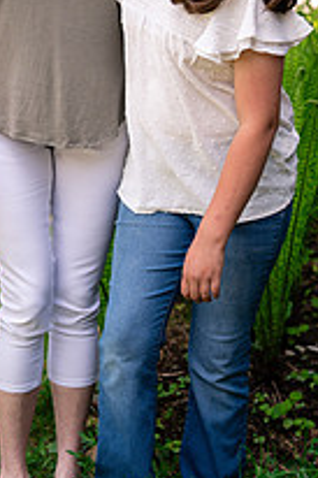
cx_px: 81
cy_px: 102
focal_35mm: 116
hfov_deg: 11.8
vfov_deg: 17.5
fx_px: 1539
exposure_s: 1/640
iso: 100
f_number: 2.8
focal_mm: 53
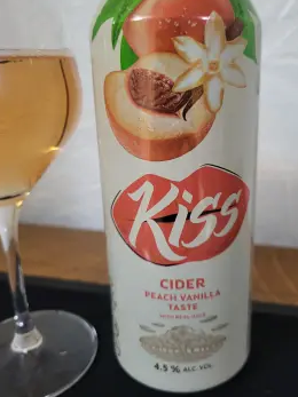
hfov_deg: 46.7
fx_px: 345
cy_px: 182
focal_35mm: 30
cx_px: 167
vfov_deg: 59.9
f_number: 1.8
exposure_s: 1/33.3
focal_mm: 5.4
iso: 640
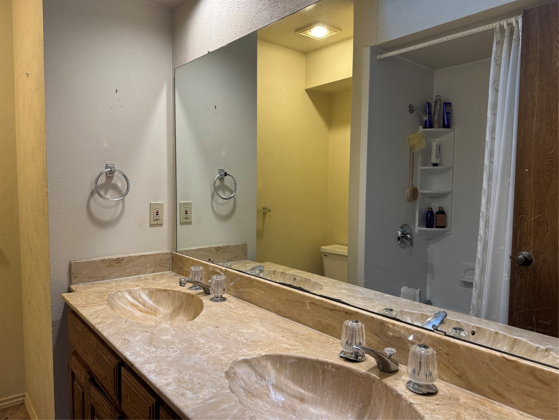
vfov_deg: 56.8
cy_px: 210
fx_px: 388
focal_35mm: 24
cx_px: 280
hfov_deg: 71.6
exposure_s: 1/120
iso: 160
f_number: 1.78
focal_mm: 6.76
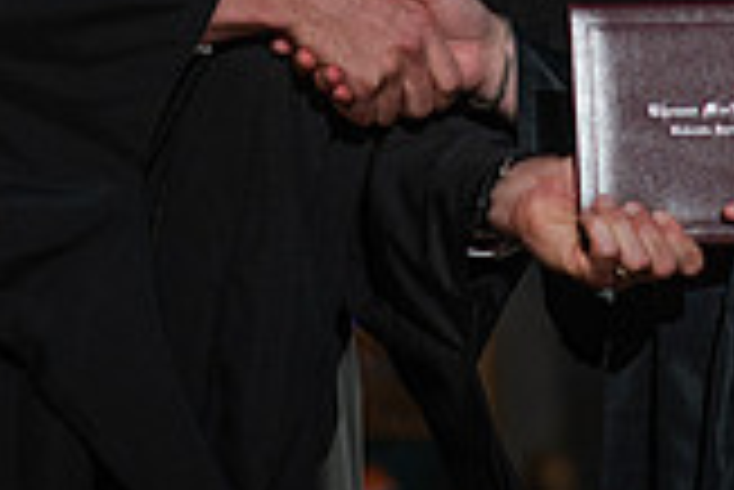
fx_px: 6163
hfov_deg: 6.8
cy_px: -274
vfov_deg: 4.5
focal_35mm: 302
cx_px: 612
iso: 1250
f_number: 2.5
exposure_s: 1/320
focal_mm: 85
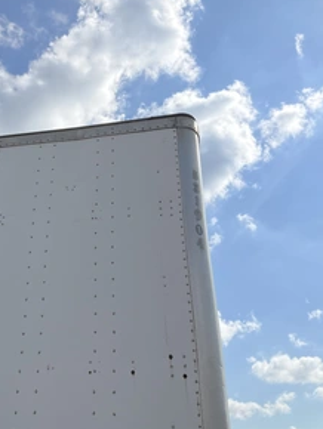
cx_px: 68
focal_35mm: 40
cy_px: 212
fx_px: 497
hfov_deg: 35.0
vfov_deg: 46.8
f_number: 1.8
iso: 25
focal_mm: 3
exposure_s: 1/5263
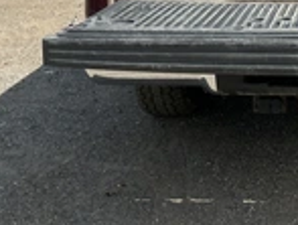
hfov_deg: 23.9
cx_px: 332
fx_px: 656
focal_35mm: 76
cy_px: -53
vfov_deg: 18.4
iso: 25
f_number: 1.8
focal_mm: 3
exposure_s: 1/1577
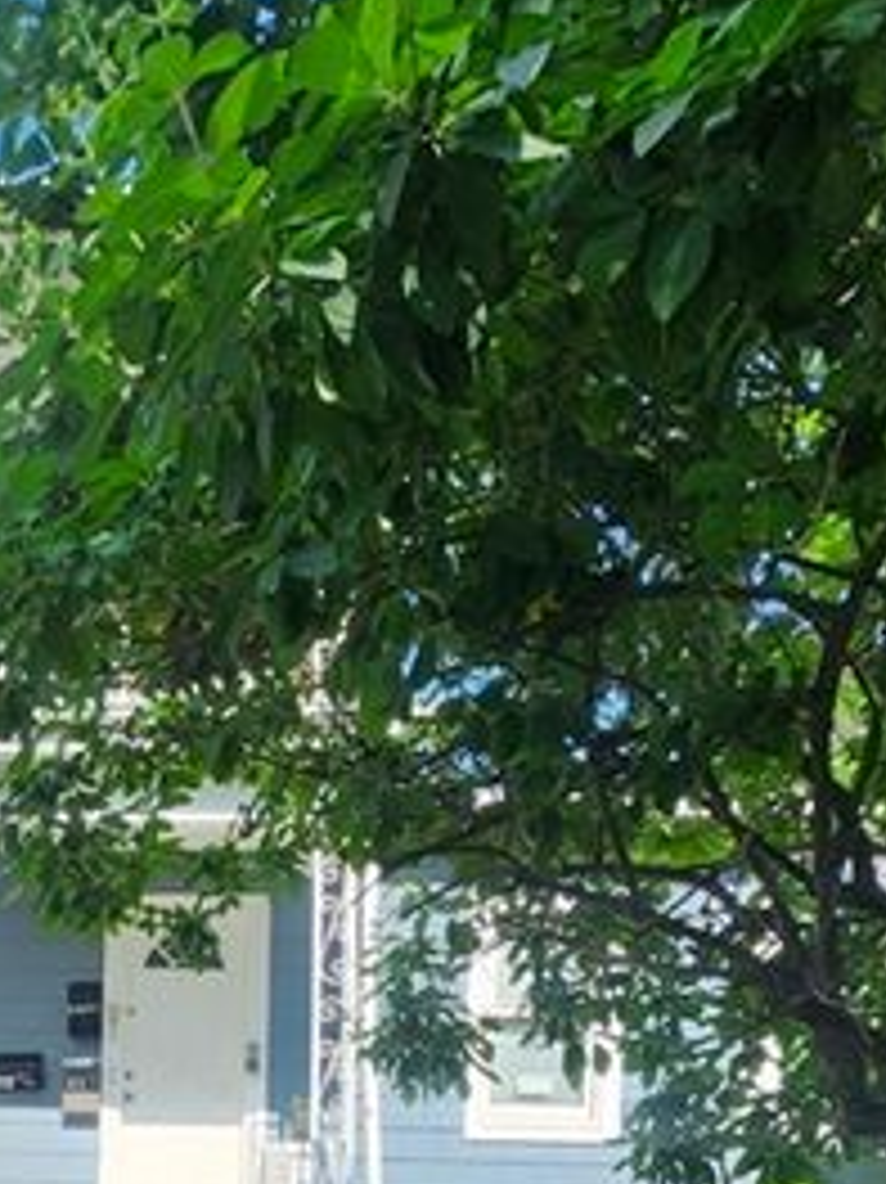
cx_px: -40
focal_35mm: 33
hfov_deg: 37.4
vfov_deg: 47.2
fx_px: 1127
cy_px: 1155
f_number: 2.2
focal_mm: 1.74
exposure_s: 1/536
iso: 40
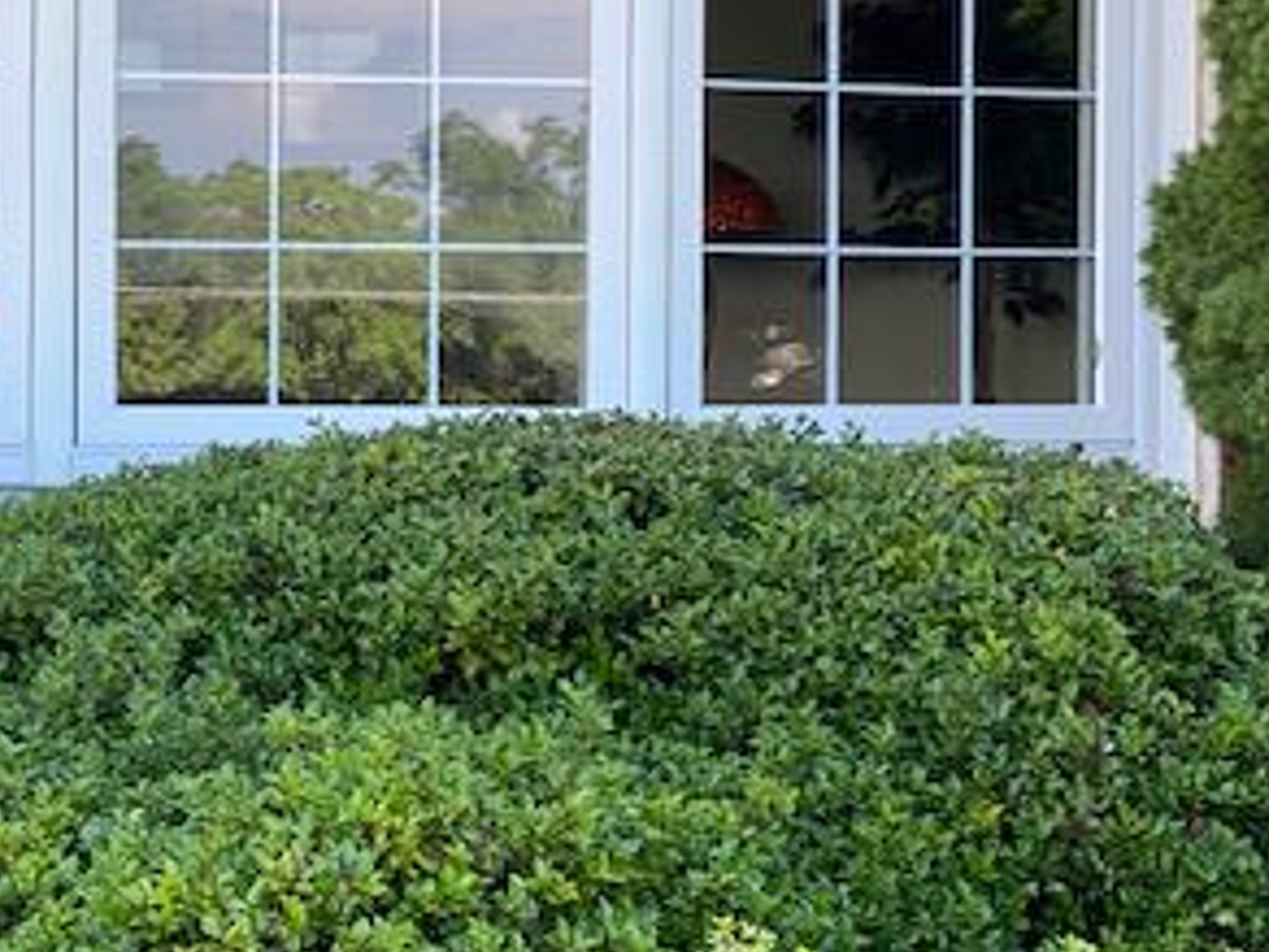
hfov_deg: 17.0
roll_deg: -0.1
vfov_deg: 13.0
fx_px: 4179
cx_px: 91
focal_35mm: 114
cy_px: 335
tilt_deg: +0.0
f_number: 2
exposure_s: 1/142
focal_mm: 6
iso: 20
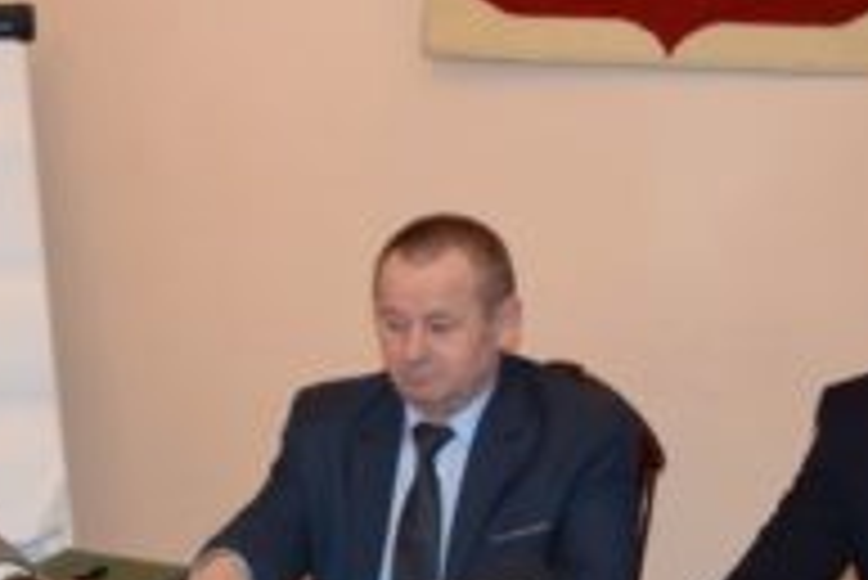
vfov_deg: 16.3
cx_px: 342
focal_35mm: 84
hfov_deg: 24.1
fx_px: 2027
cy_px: 355
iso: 800
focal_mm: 18
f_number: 3.5
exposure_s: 1/60
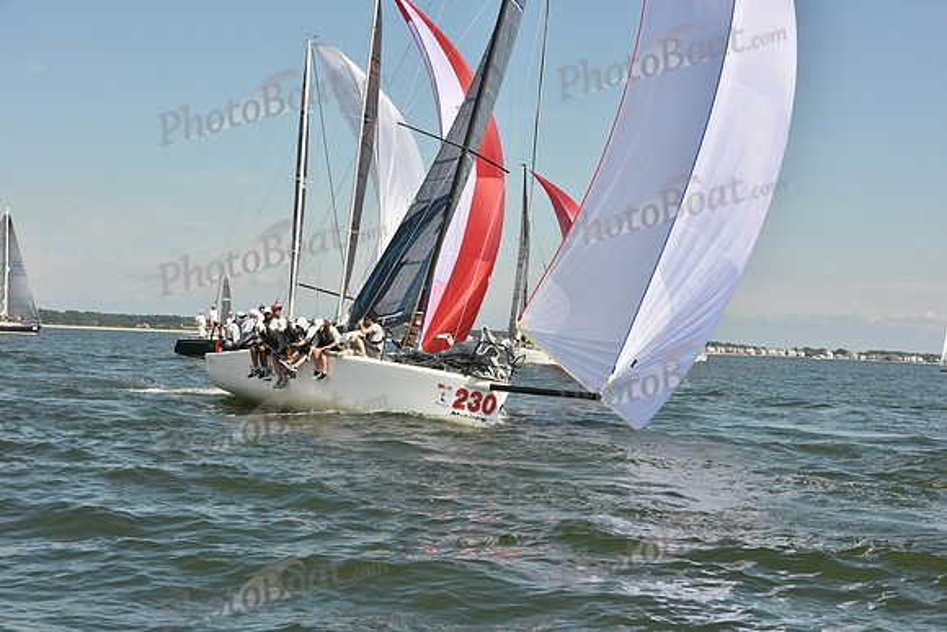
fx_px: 1842
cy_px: 316
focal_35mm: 70
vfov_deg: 19.5
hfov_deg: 28.8
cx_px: 474
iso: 320
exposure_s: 1/640
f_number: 13
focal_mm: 70
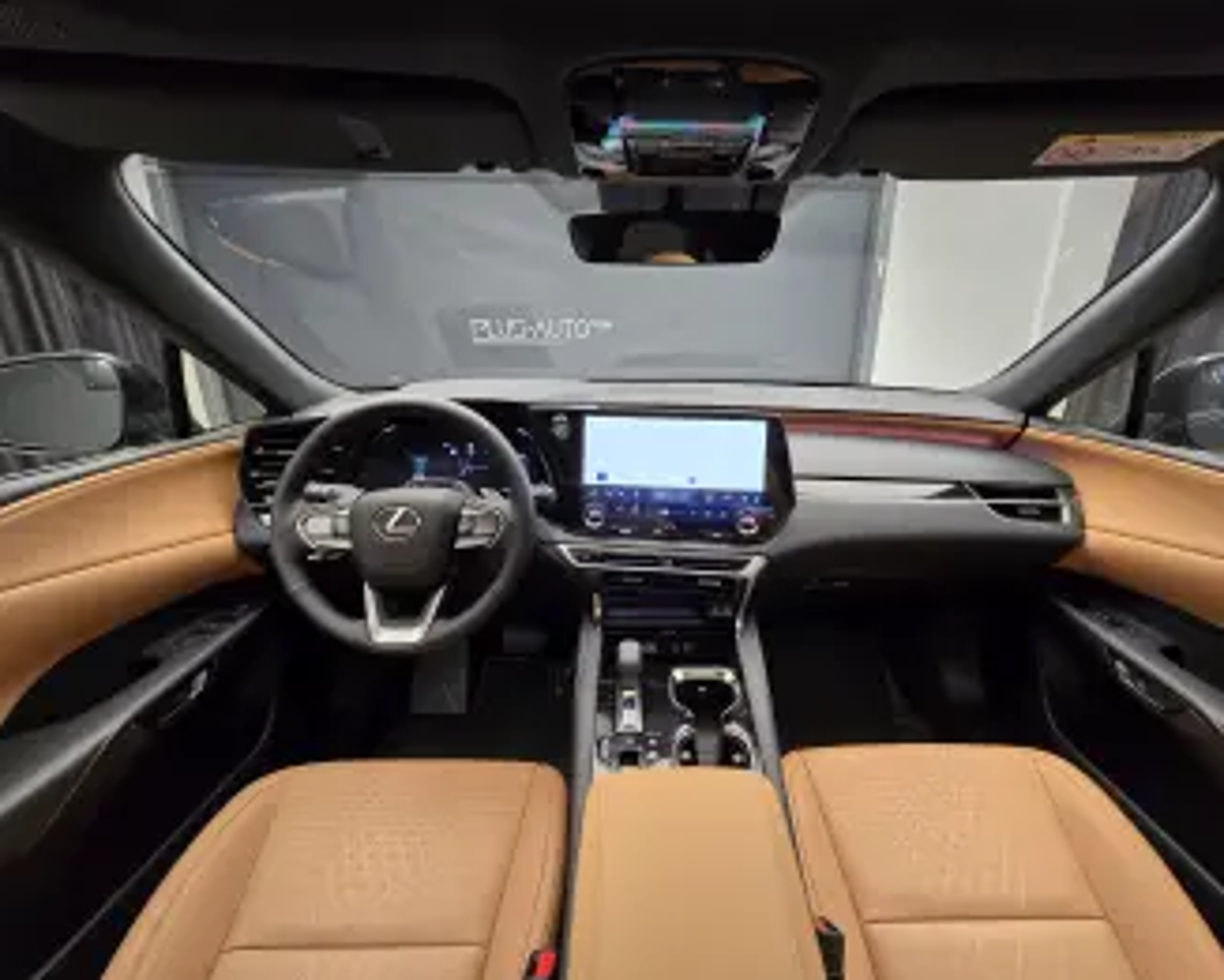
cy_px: 499
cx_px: 668
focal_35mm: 14
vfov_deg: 88.0
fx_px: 507
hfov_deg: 100.4
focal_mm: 2.2
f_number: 2.2
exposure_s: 1/50
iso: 200
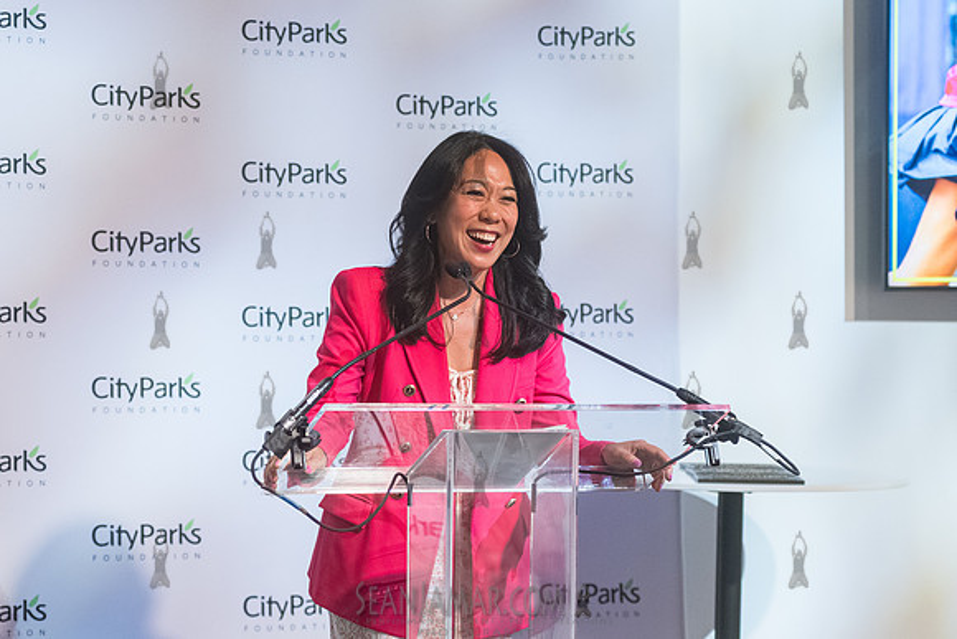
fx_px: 2669
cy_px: 307
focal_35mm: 100
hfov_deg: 20.3
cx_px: 463
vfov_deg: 13.6
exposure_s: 1/250
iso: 6400
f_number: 3.5
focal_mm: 80
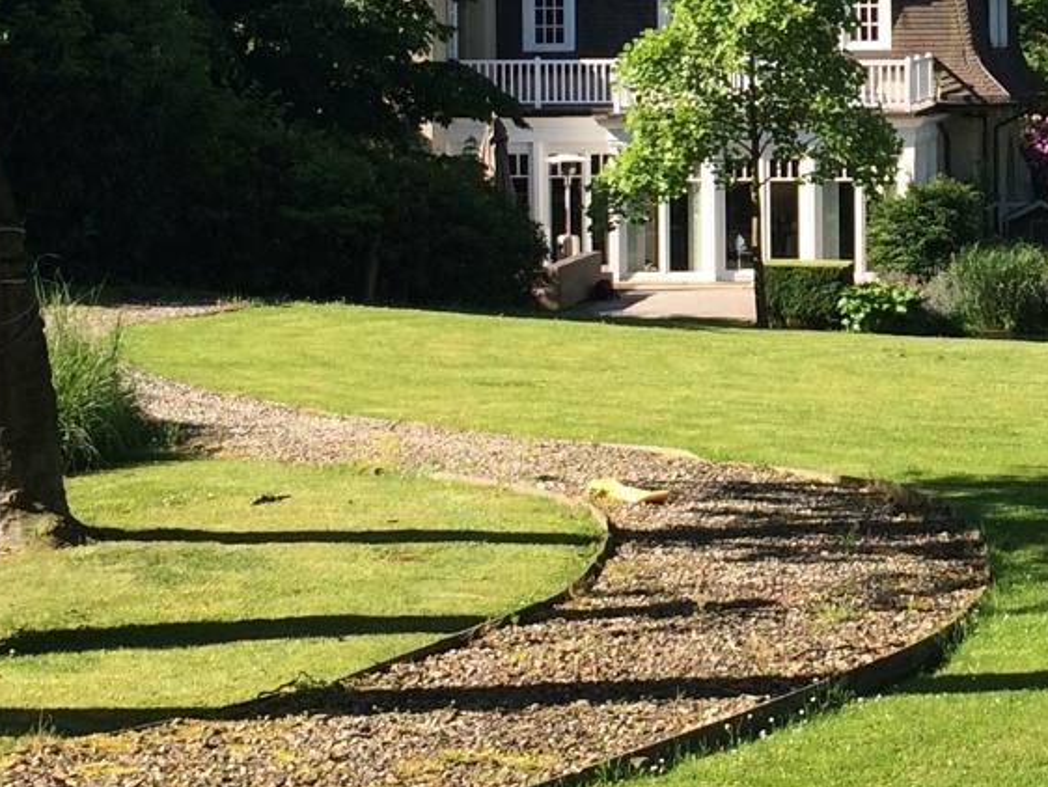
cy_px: 117
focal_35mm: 99
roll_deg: -0.1
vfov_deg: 14.8
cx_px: 996
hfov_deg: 19.4
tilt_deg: +0.1
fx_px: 2999
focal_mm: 4.15
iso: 32
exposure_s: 1/912
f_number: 2.2
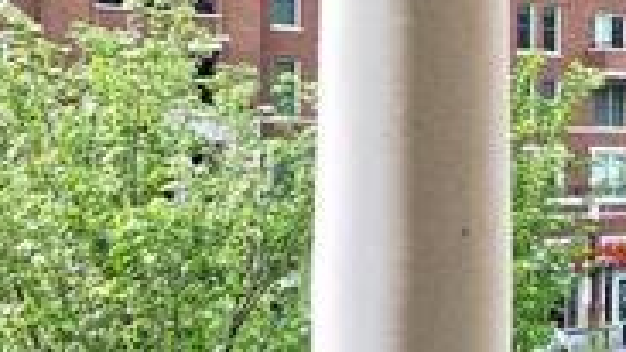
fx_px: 1361
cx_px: 735
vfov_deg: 14.7
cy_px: 183
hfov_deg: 23.8
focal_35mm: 82
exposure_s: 1/50
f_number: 10
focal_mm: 14
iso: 250
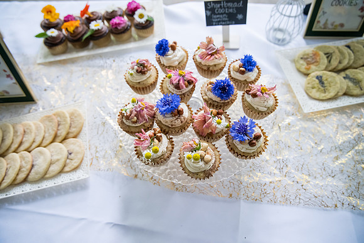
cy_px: 122
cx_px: 182
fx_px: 243
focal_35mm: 24
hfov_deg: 73.7
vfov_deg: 53.2
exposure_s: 1/320
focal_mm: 24
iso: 2500
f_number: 4
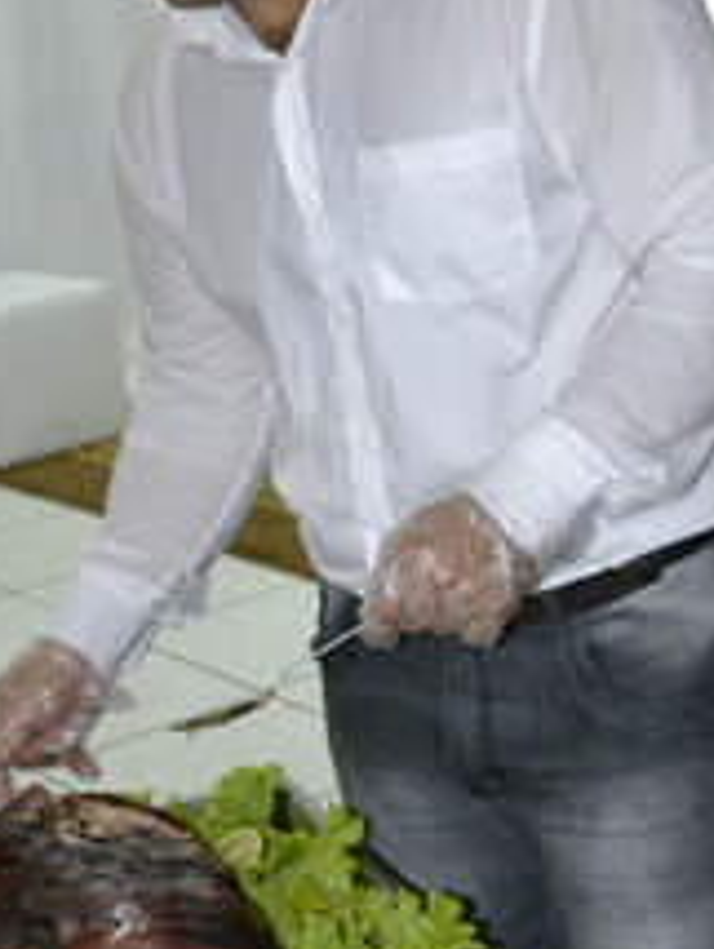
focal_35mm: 80
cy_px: 517
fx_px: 2196
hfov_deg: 18.4
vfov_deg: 24.4
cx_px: 208
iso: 2800
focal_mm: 24
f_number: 4
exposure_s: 1/60
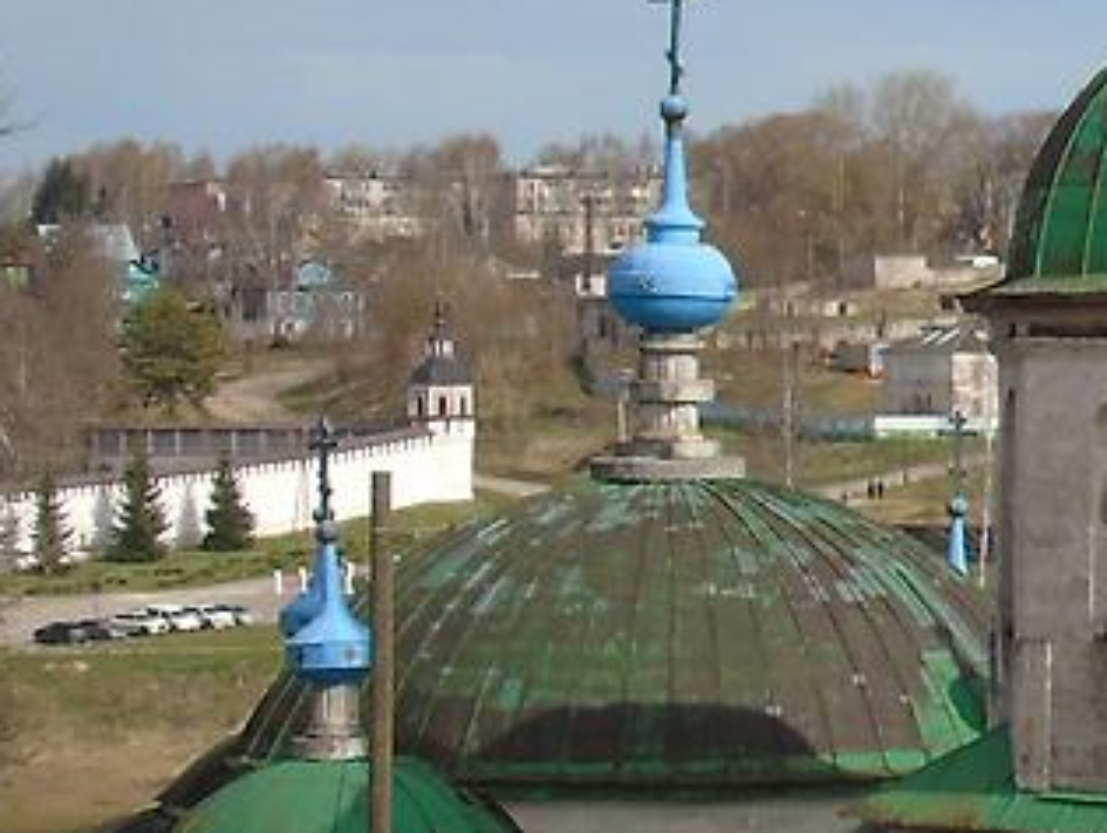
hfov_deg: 10.8
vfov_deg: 8.5
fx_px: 5603
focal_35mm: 175
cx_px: 1761
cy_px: 387
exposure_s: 1/1000
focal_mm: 8.2
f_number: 4.1
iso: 80
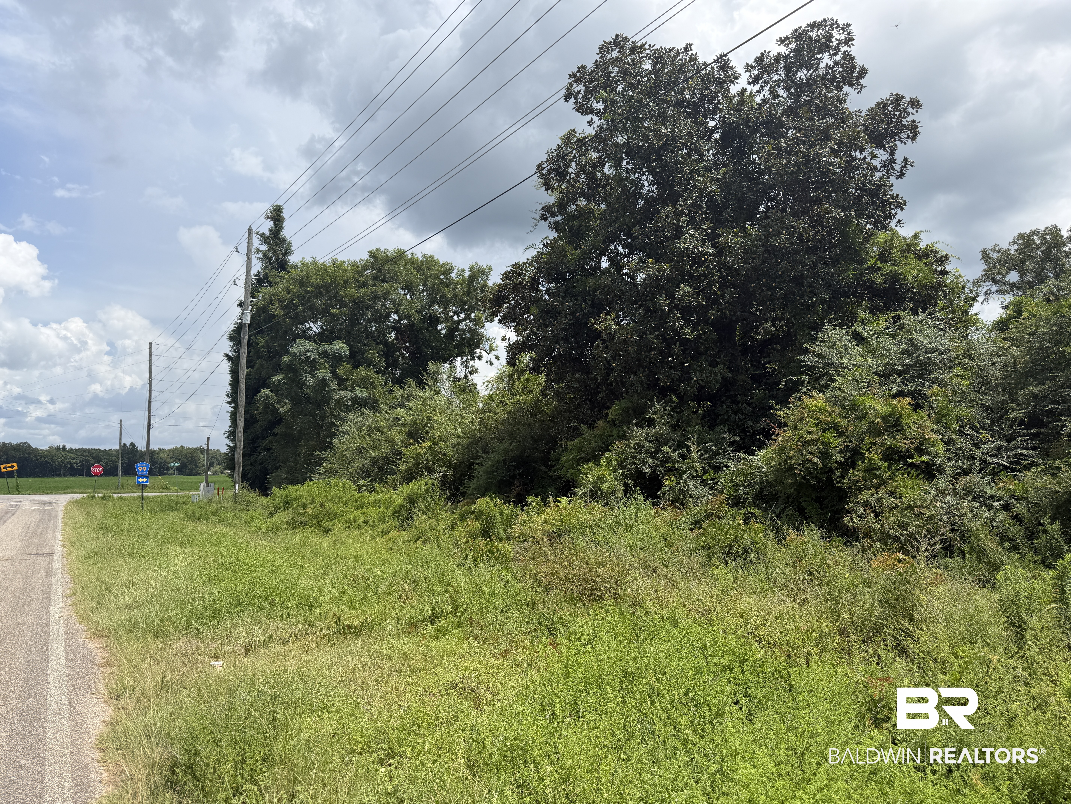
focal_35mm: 24
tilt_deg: +5.1
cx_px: 536
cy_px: 402
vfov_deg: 56.8
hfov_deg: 71.6
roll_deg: +0.6
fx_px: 743
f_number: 1.78
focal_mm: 6.76
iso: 80
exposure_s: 1/3759
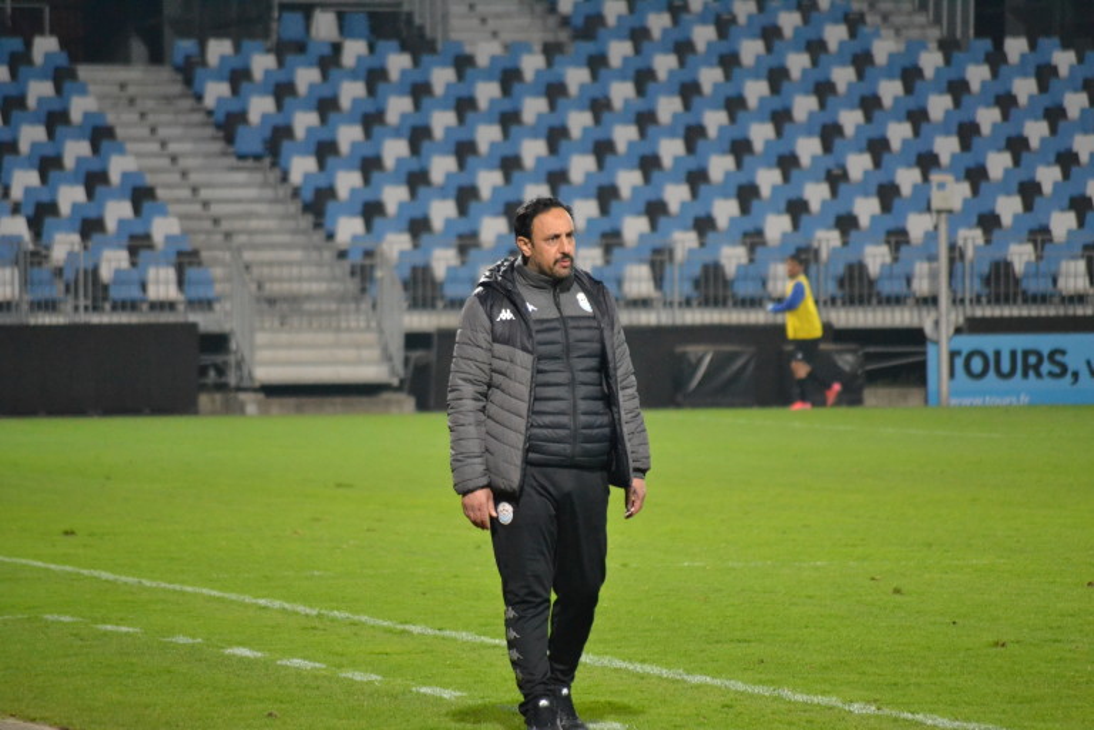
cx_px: 547
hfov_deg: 6.9
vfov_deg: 4.6
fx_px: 9116
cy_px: 365
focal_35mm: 300
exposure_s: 1/200
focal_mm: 200
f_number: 5.6
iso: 3200
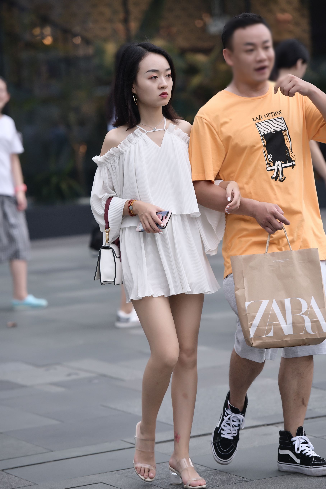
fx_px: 2105
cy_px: 244
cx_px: 163
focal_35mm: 155
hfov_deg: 8.9
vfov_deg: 13.2
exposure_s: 1/640
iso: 1100
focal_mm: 155
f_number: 4
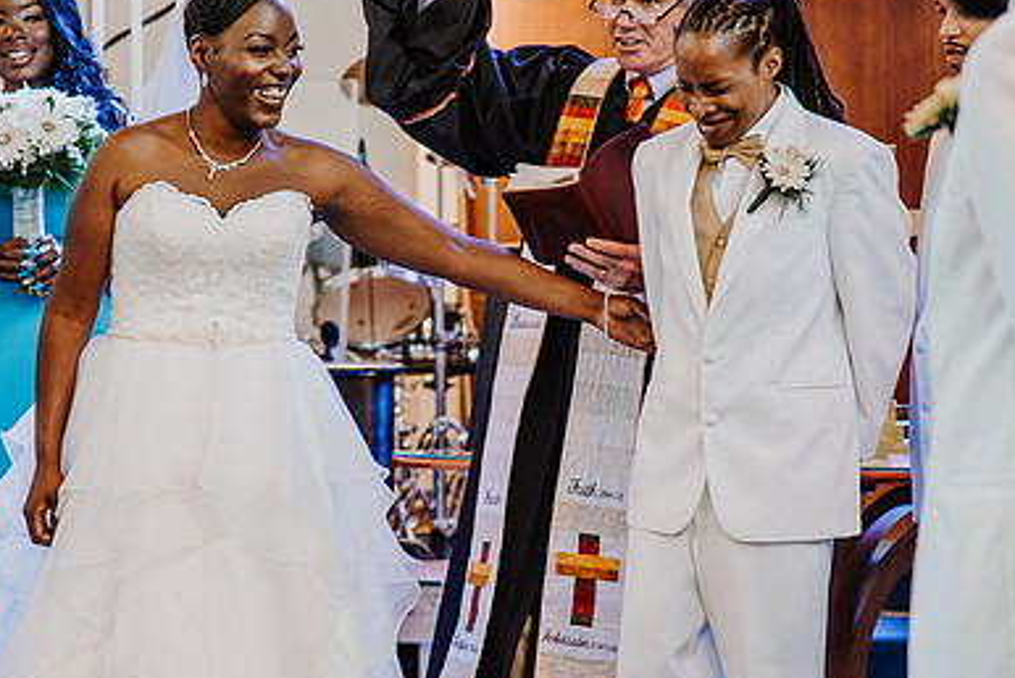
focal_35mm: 200
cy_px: 313
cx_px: 395
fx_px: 5643
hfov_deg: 10.3
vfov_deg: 6.9
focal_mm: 120
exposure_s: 1/125
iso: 1000
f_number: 4
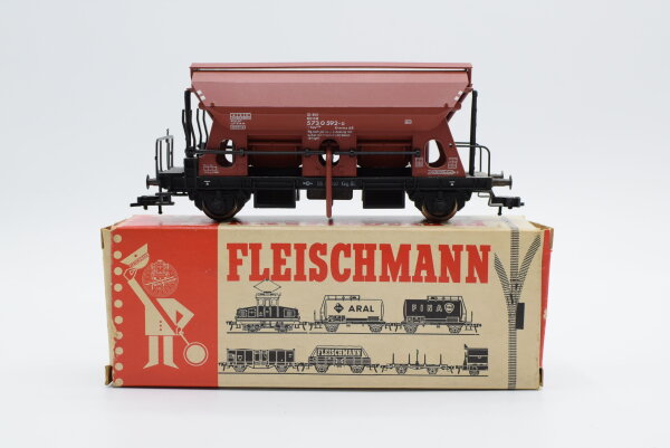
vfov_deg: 25.8
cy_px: 224
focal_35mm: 52
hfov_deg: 37.8
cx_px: 335
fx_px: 978
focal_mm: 35
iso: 400
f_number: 8
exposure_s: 1/125
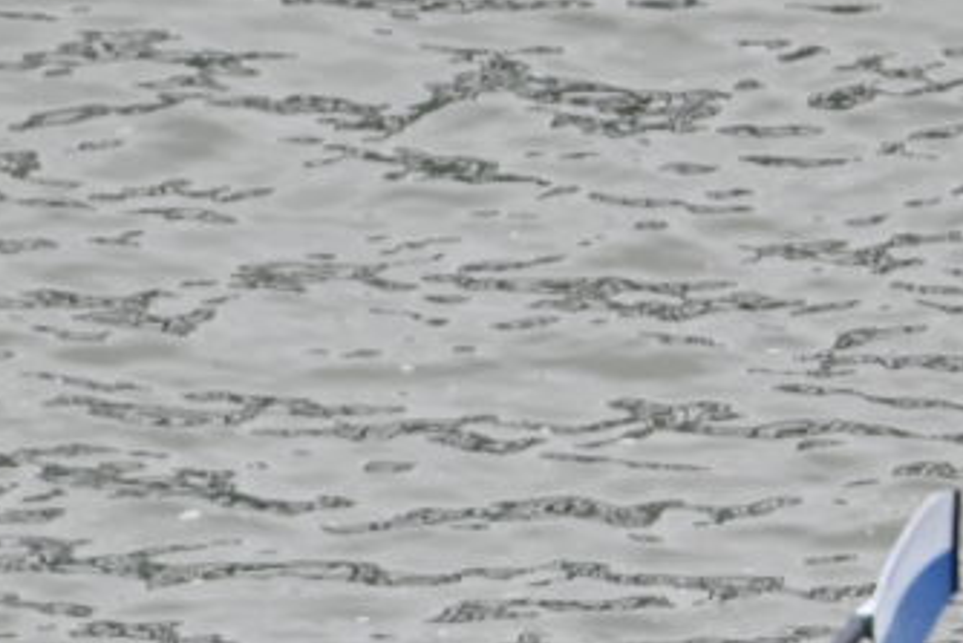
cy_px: 1280
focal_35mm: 1993
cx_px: 649
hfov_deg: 1.0
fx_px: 53333
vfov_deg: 0.7
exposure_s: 1/400
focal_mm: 378
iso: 320
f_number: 6
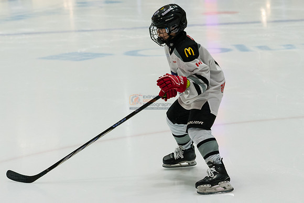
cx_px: 194
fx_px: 1503
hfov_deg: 11.5
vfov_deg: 7.7
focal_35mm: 178
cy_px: 89
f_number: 4
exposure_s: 1/800
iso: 2000
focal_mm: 91
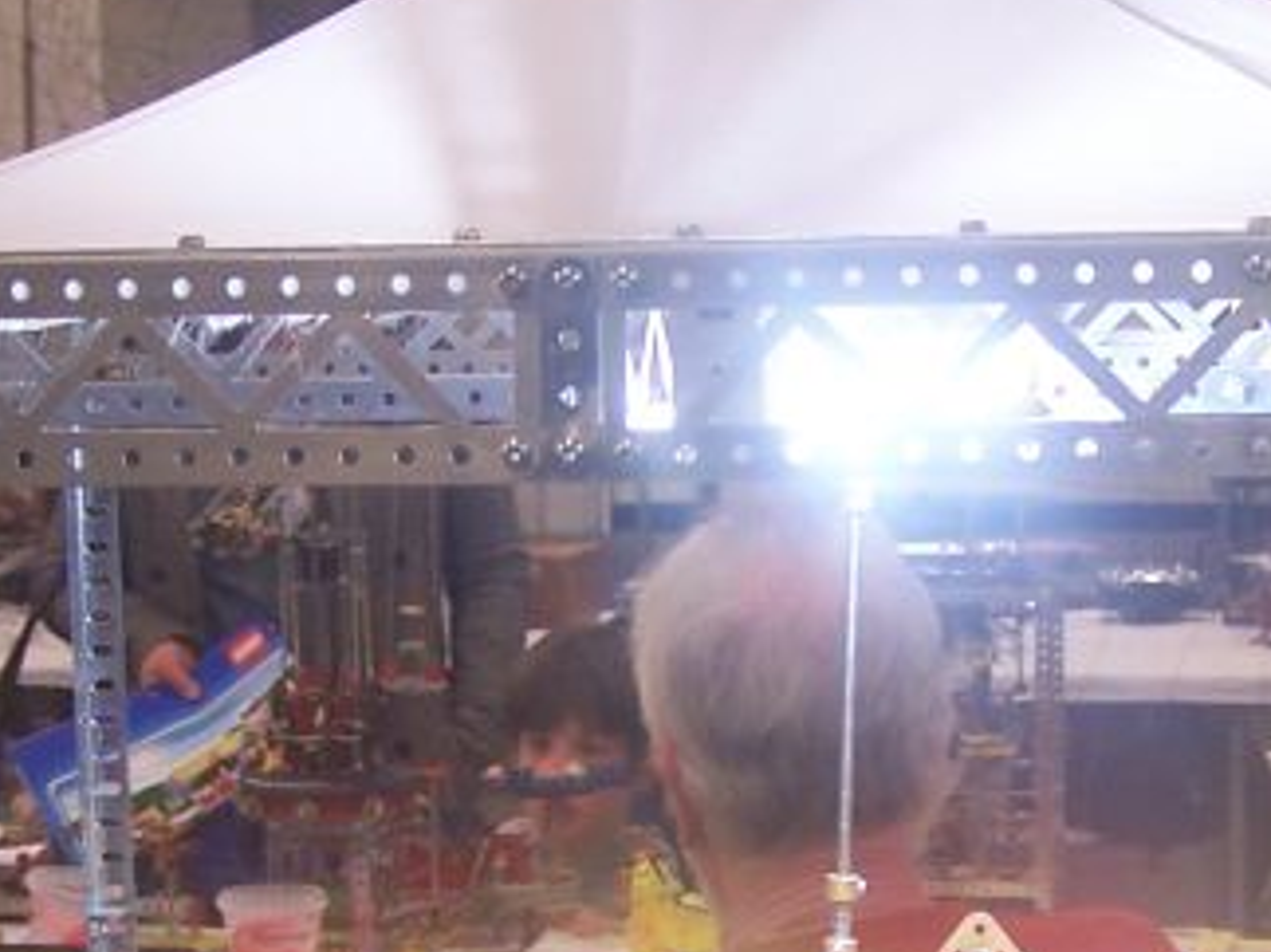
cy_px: 948
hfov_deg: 15.5
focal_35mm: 127
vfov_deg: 11.5
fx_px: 4661
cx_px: 803
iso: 80
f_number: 2.8
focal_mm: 6.7
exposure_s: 1/6
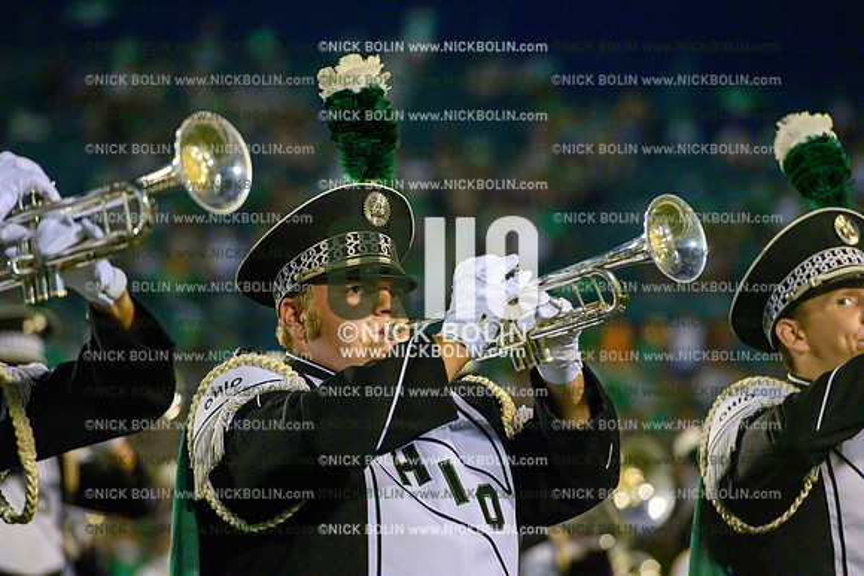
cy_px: 288
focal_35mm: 200
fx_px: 4801
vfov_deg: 6.9
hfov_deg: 10.3
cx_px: 432
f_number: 4
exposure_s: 1/1600
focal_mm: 200
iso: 10000
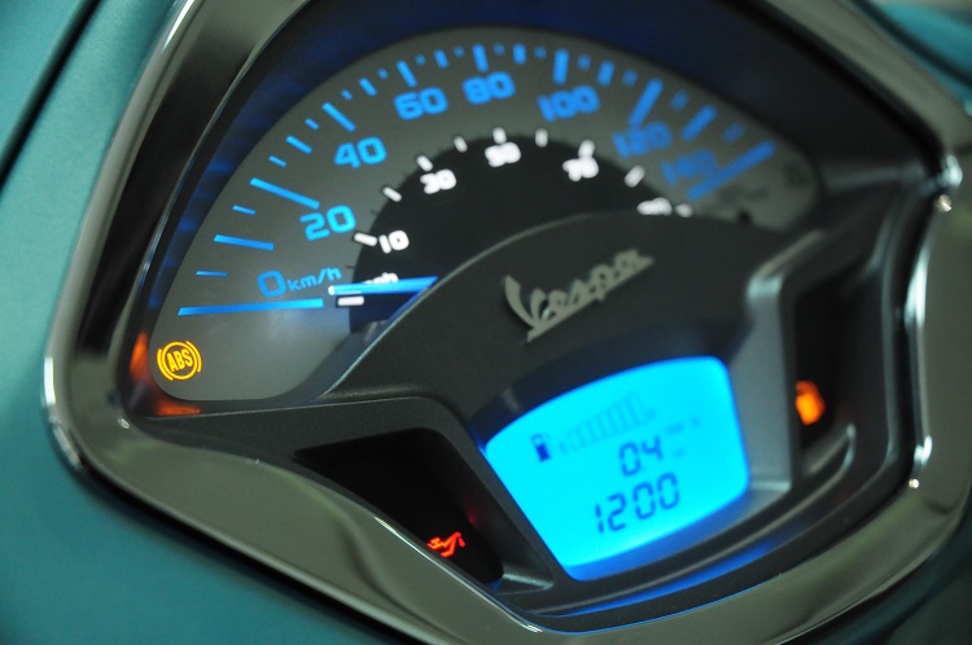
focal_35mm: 105
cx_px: 486
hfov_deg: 19.5
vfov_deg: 13.0
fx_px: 2831
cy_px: 322
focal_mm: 70
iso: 1600
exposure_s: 1/60
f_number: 4.5
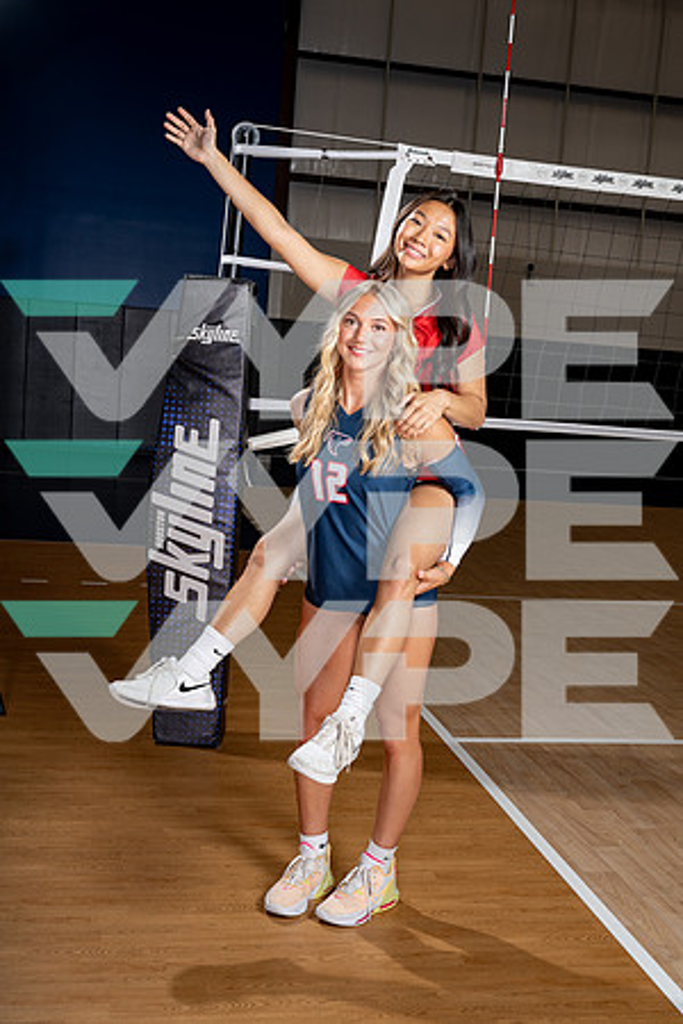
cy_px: 512
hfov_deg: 32.6
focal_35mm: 41
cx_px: 342
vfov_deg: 47.4
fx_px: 1167
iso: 100
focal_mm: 41
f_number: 8
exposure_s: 1/250
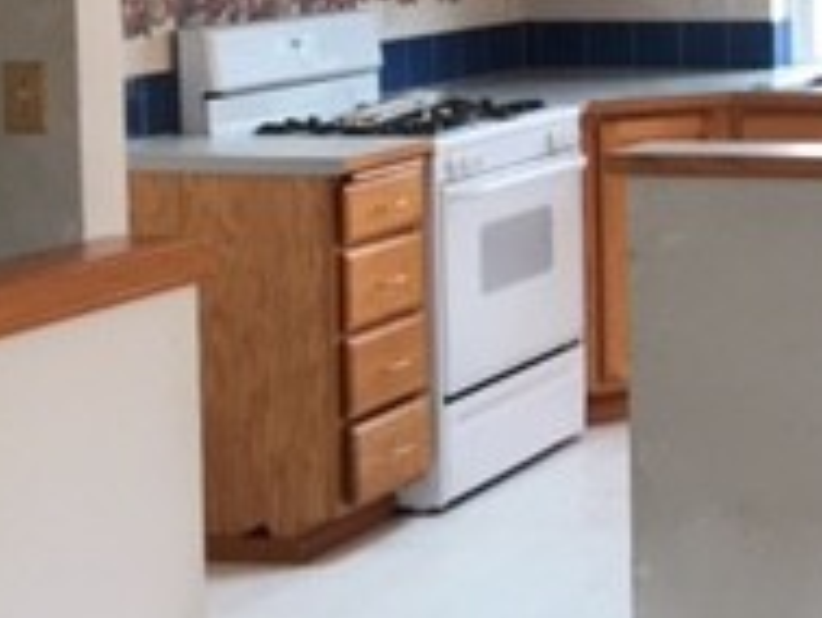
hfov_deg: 17.2
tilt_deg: -3.3
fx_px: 2329
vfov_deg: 14.9
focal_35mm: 98
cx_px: 1370
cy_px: 30
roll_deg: +0.6
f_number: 2.2
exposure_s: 1/30
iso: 64
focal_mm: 4.15
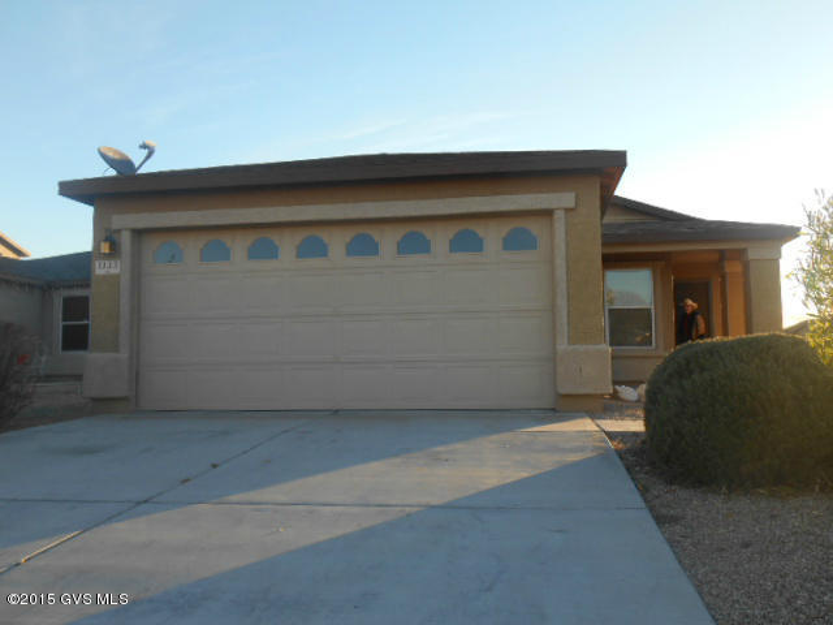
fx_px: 746
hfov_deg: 58.4
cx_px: 416
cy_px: 312
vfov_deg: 45.4
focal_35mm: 31
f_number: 3.6
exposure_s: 1/200
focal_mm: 5.5
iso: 80
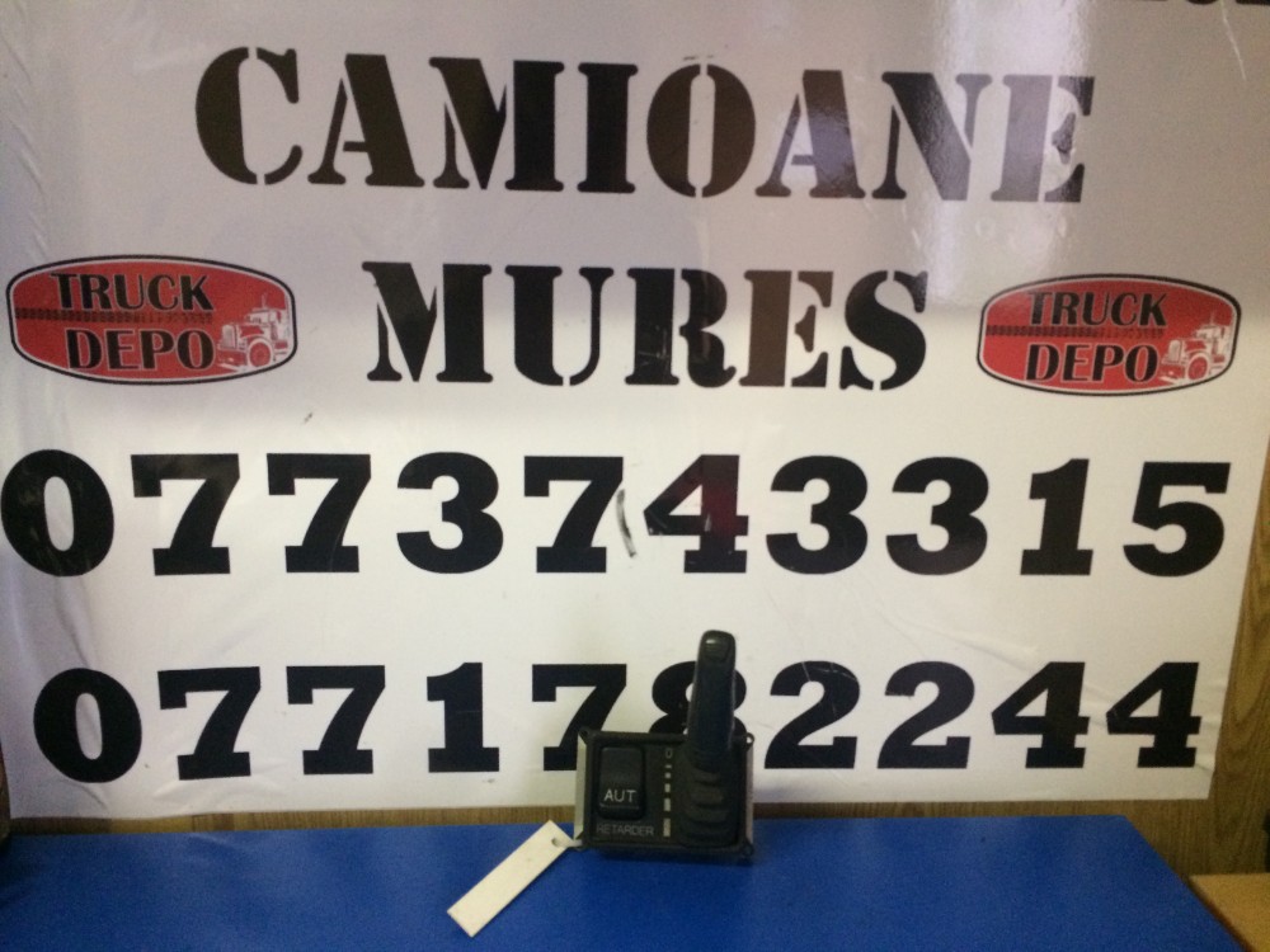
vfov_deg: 48.2
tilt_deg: -14.6
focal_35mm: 29
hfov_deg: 61.7
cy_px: 476
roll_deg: -2.3
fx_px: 1064
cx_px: 635
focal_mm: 4.15
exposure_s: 1/25
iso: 250
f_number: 2.2
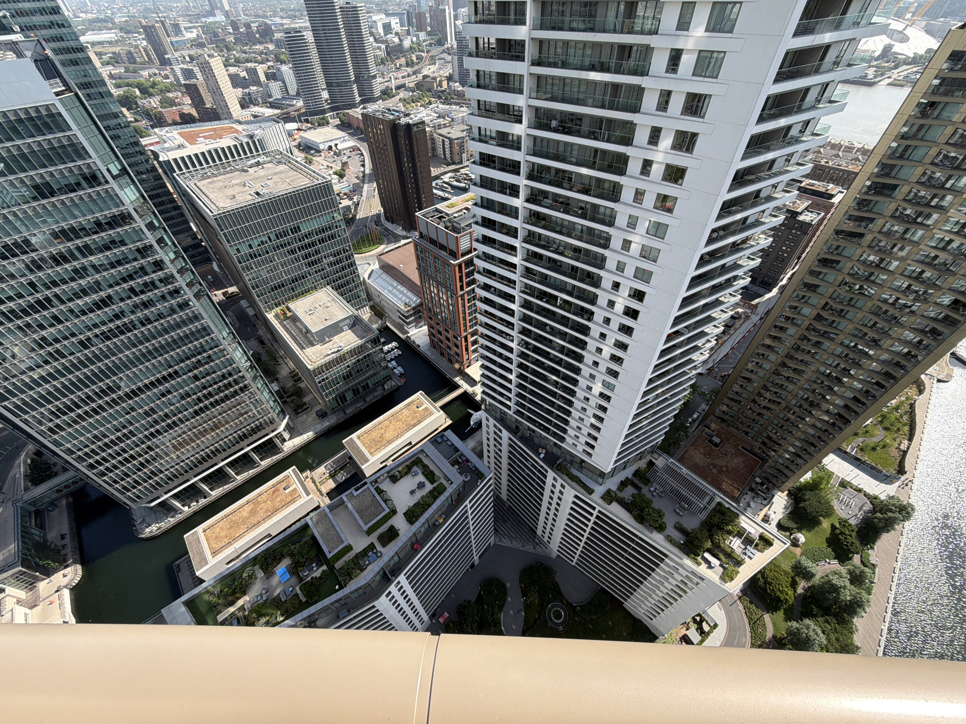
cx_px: 483
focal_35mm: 14
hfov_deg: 102.1
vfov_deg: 85.7
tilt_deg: -45.6
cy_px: 362
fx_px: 391
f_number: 2.2
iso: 40
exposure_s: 1/625
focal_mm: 2.22
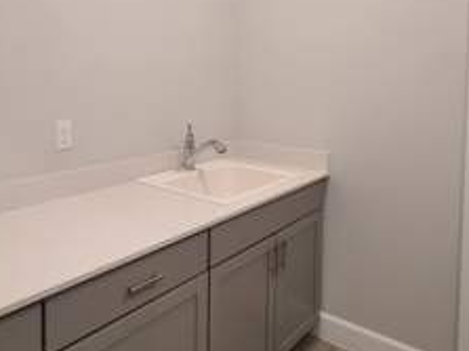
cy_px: 94
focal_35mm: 28
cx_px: 212
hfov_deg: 63.3
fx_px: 379
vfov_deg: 48.1
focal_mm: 2.2
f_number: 2.2
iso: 250
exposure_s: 1/60
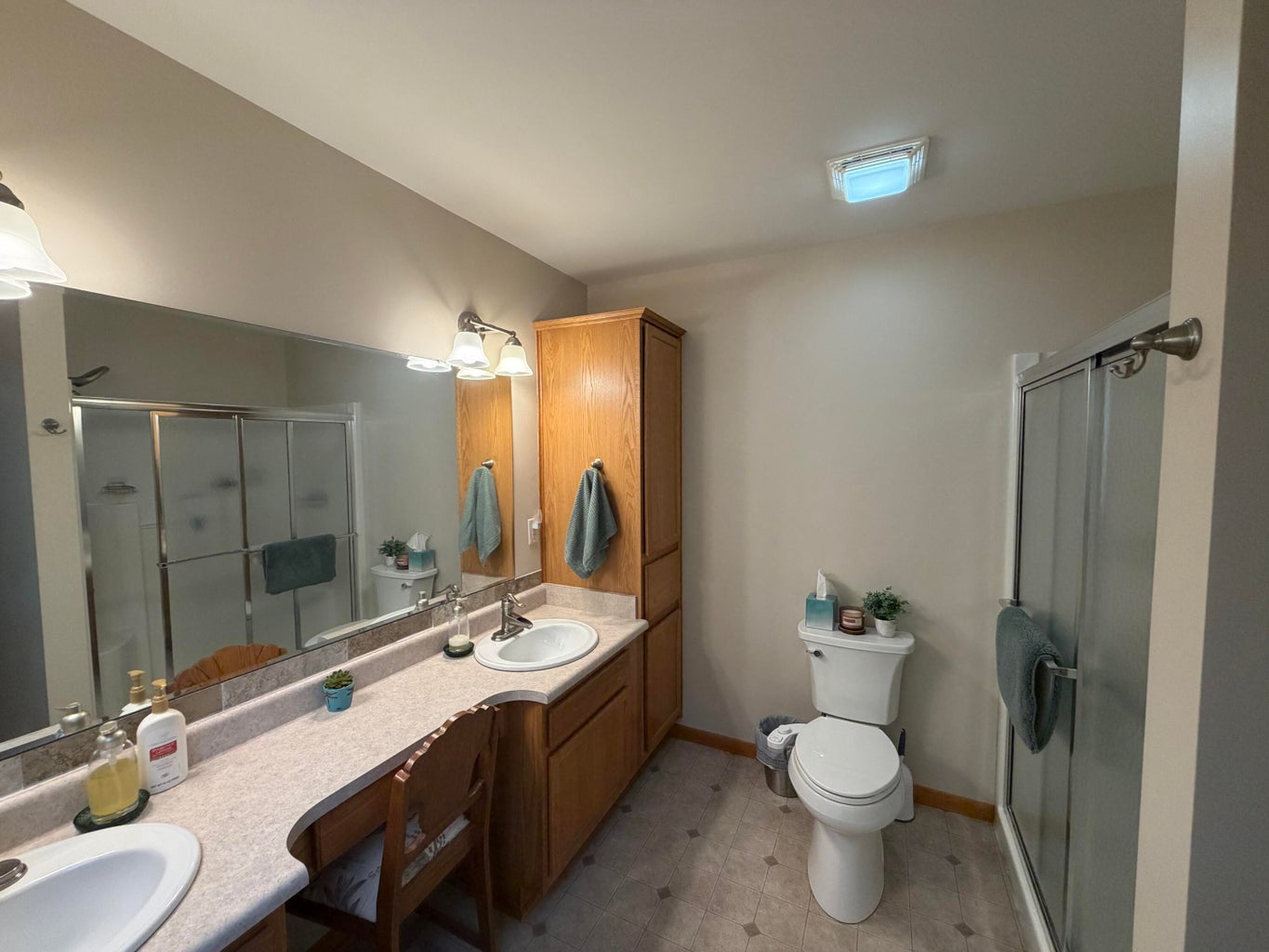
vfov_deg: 85.7
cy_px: 476
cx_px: 634
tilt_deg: -3.1
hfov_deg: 102.1
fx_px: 513
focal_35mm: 14
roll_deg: +0.7
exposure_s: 1/120
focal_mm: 2.22
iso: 250
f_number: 2.2
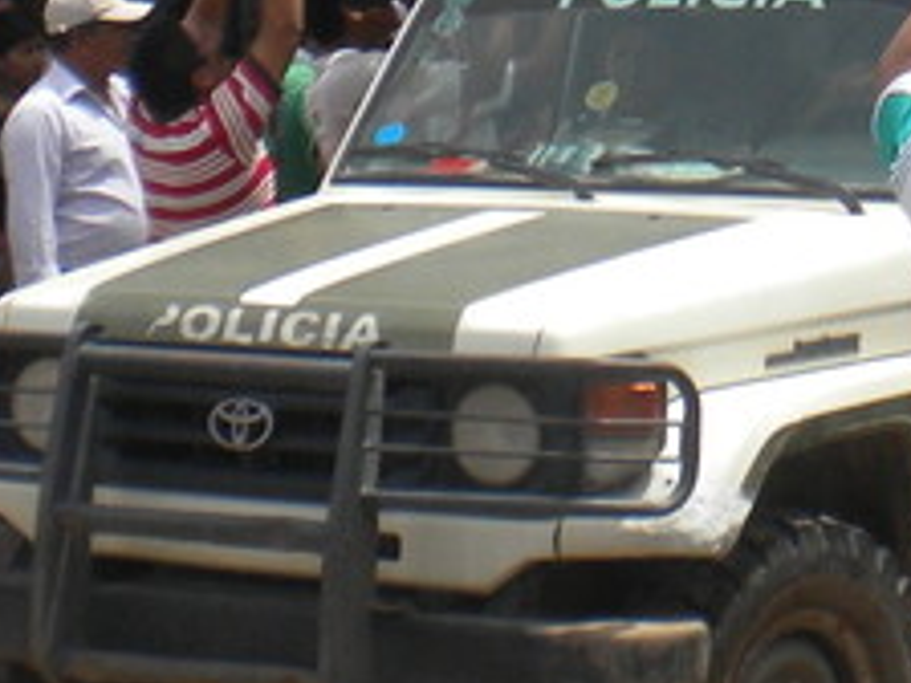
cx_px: 1106
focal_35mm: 153
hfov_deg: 12.6
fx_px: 4027
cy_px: -242
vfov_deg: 9.5
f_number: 4.6
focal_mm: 6.3
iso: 80
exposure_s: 1/606
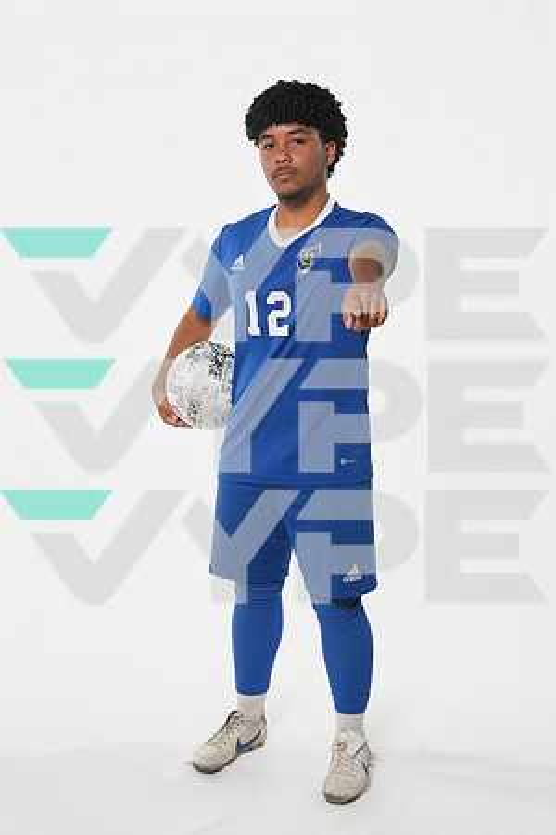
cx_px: 278
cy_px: 418
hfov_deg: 26.6
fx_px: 1174
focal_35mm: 51
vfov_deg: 39.1
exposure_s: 1/125
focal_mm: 50.7
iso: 500
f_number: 8
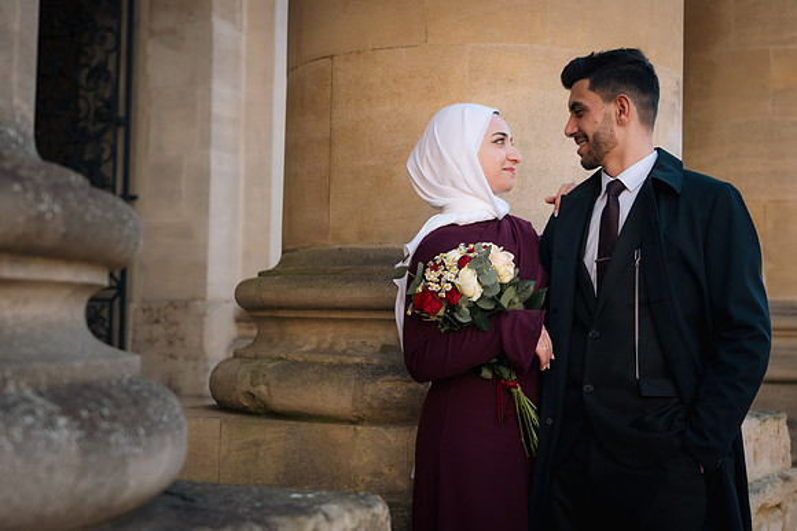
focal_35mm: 60
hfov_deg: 33.4
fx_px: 1328
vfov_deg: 22.6
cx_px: 398
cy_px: 266
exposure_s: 1/800
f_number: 2.8
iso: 200
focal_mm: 40
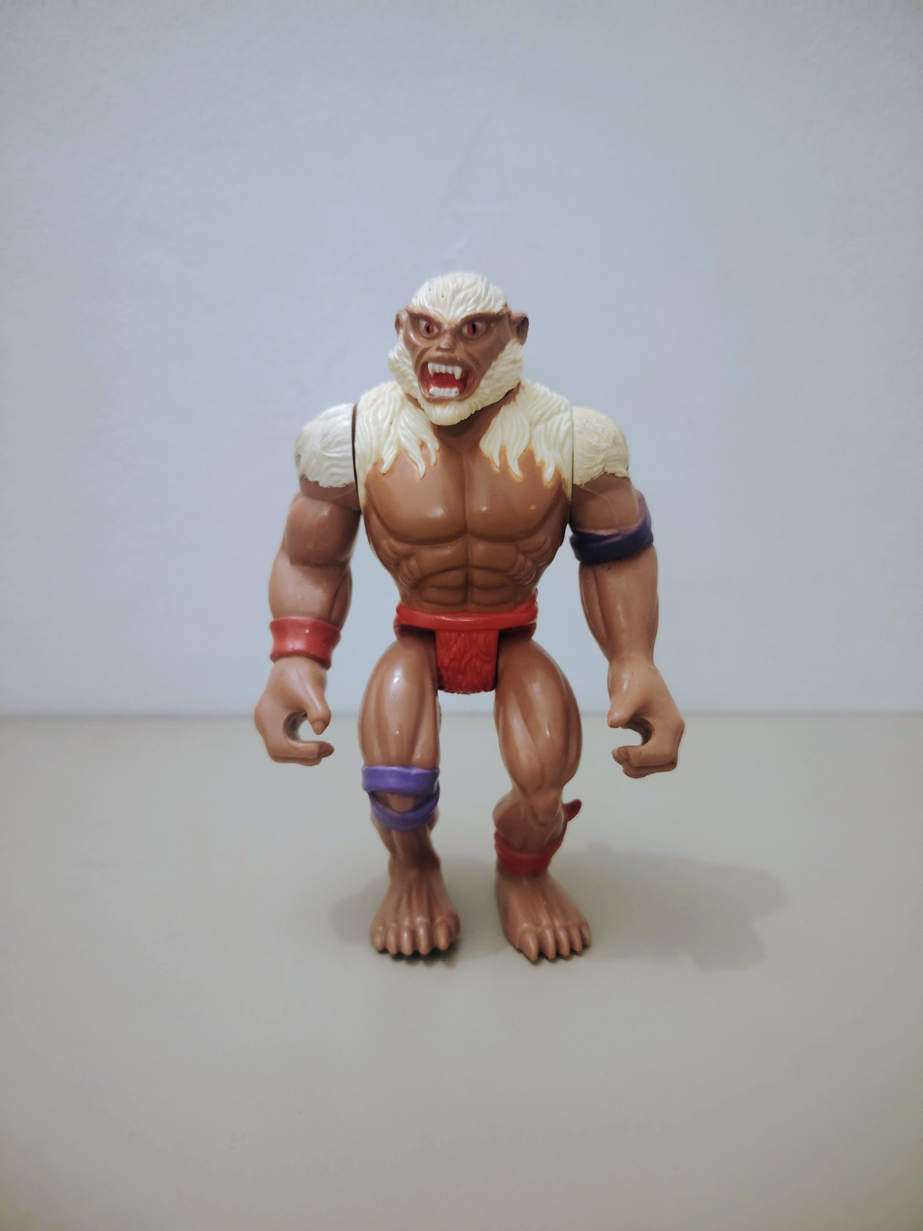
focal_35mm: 24
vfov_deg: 71.6
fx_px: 853
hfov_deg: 56.8
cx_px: 462
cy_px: 616
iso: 1250
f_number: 1.75
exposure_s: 1/50
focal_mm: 5.25
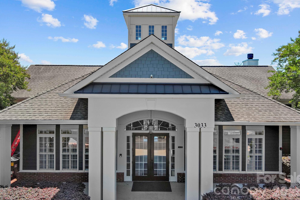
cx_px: 150
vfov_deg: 43.6
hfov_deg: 61.9
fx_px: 250
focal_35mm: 30
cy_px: 99
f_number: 2.8
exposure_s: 1/1000
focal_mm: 10.57
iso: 100
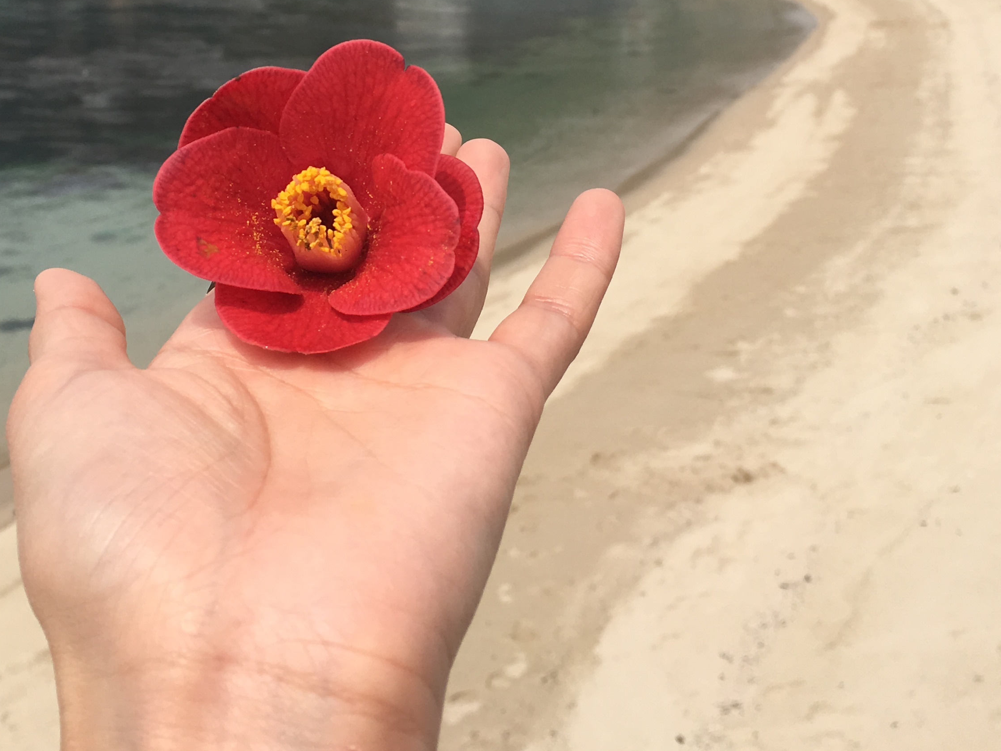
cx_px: 386
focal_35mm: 52
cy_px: 90
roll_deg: -0.5
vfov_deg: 27.1
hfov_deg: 36.6
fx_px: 1503
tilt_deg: -5.4
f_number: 2.2
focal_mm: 4.15
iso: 25
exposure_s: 1/1972
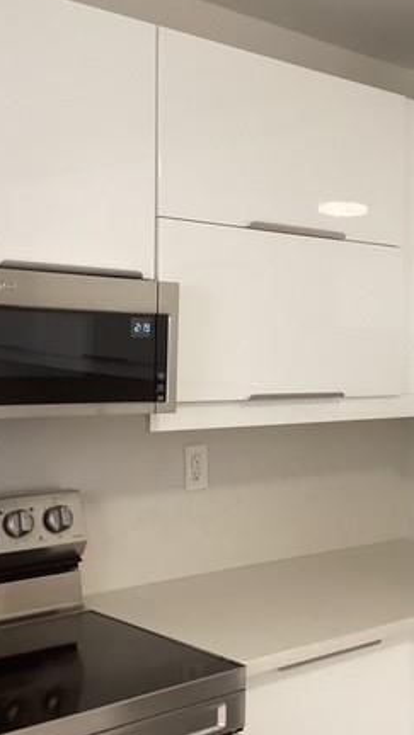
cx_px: 291
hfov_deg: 23.8
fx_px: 976
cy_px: 381
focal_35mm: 50
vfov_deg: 41.3
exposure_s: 1/60
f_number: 2.4
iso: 200
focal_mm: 3.3
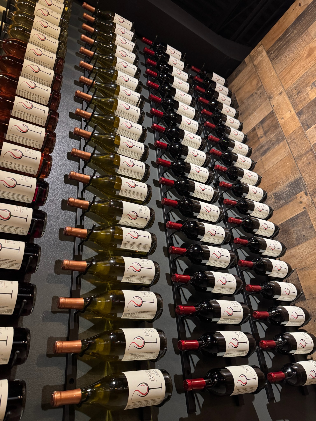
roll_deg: +6.2
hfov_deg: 56.8
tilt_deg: +32.4
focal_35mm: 24
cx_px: 158
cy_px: 210
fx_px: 292
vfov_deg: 71.6
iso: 320
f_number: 1.78
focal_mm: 6.76
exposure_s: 1/60
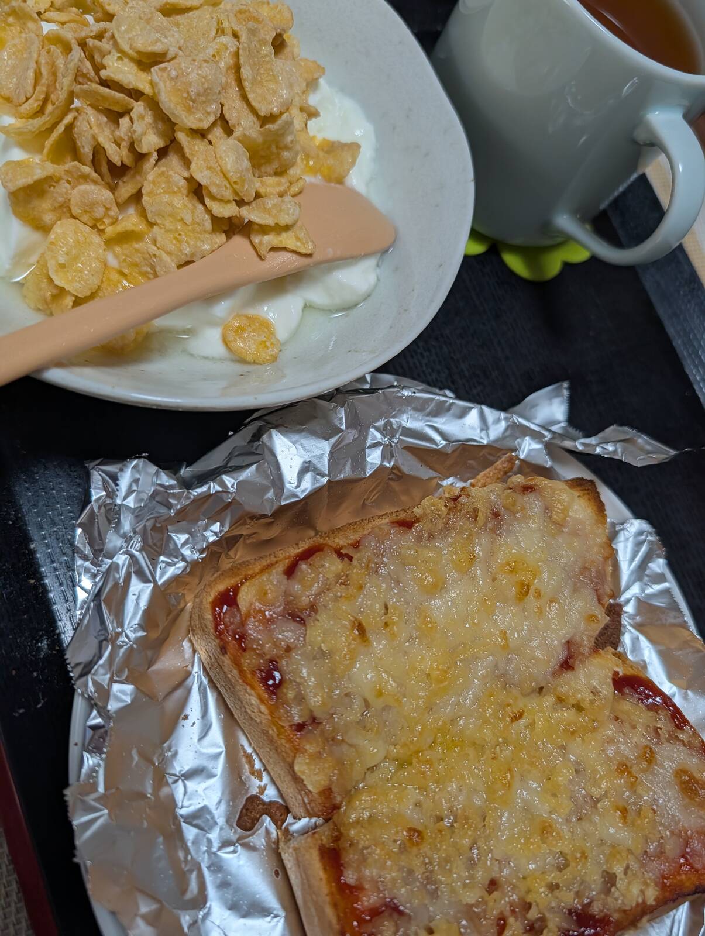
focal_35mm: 24
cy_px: 468
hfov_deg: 56.9
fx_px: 650
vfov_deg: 71.5
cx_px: 352
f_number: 1.68
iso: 226
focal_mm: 6.9
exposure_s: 1/197
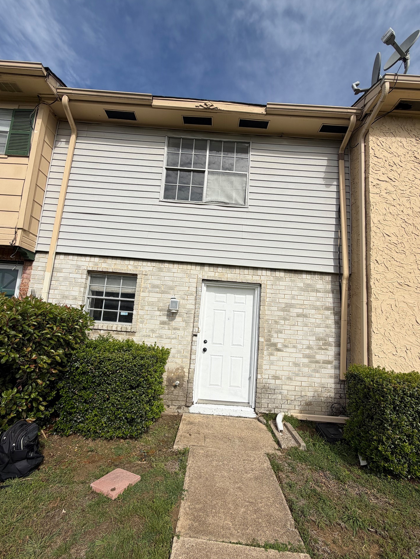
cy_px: 296
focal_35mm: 15
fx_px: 243
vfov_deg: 98.1
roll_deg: -3.8
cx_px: 214
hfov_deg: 81.8
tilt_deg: +6.9
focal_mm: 2.22
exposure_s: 1/1431
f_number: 2.2
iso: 20
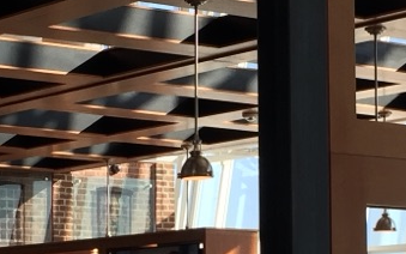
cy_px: 246
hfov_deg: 14.4
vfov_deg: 9.0
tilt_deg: +3.1
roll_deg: +0.8
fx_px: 1605
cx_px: 242
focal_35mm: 145
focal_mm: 4.15
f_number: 2.2
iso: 40
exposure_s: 1/120
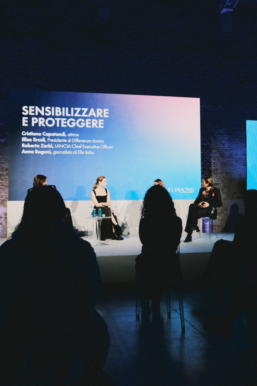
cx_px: 128
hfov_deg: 37.9
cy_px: 193
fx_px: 375
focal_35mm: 35
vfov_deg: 54.4
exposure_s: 1/160
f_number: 5
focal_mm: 23
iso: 2000
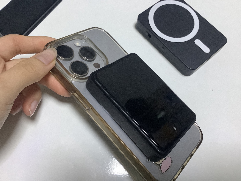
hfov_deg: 58.4
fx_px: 216
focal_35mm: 31
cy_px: 90
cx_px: 120
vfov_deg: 45.4
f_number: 2.4
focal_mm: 3.3
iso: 400
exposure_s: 1/60
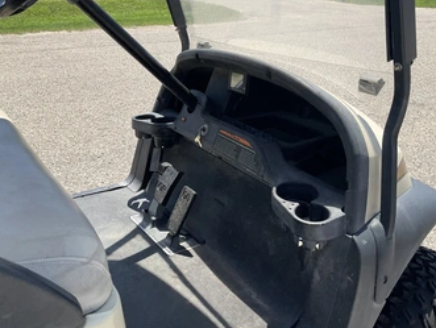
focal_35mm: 35
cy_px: 151
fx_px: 441
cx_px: 216
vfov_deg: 40.7
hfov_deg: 52.6
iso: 25
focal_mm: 3
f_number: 1.8
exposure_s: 1/1144
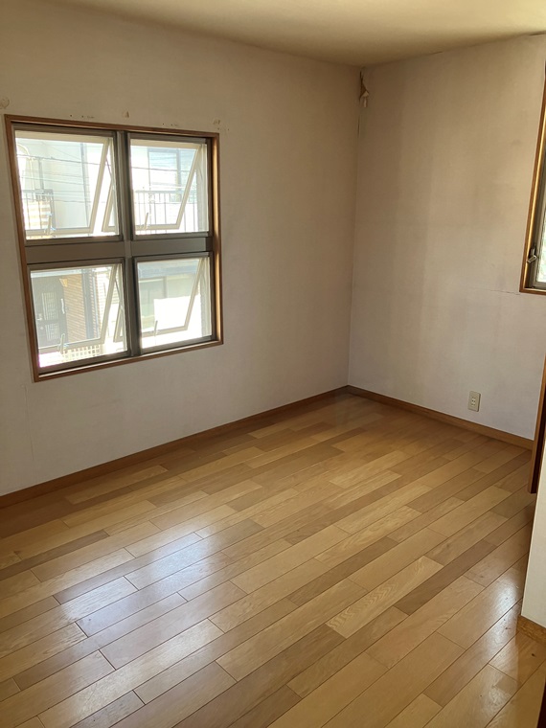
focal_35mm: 28
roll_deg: -0.5
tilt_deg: -15.7
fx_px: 589
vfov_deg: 63.4
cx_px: 273
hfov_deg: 49.7
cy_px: 364
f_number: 1.8
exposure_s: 1/92
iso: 80
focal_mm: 3.99
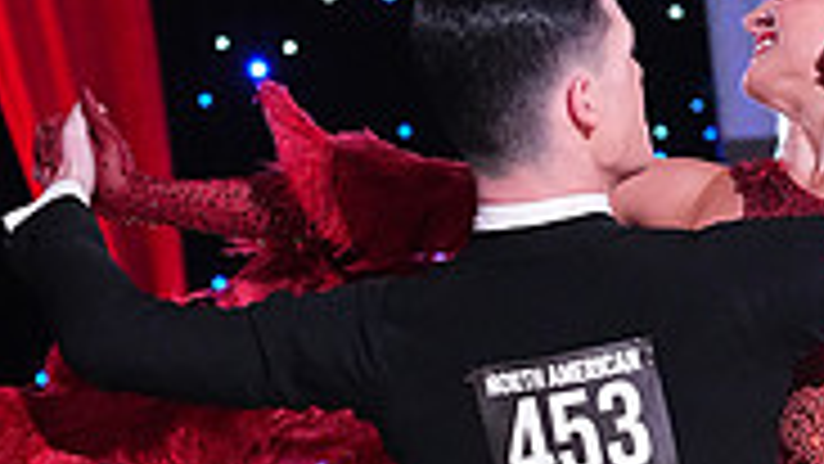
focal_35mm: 233
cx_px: 502
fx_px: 5092
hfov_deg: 9.2
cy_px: 761
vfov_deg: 5.2
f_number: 4
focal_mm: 70
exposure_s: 1/400
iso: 10000
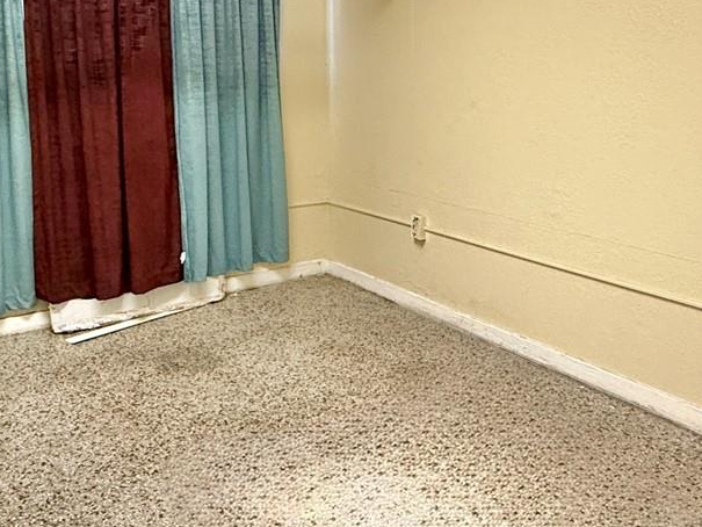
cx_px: 325
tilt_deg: -9.7
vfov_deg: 38.4
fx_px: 750
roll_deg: +0.1
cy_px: 188
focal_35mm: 37
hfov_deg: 50.1
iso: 500
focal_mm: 2.22
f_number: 2.2
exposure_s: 1/60
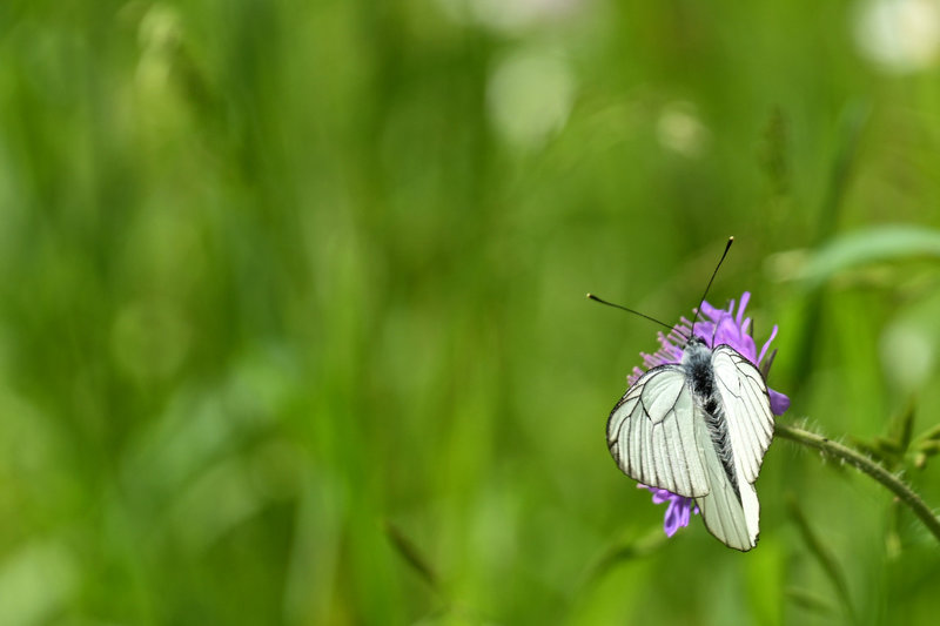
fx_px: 6526
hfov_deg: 8.2
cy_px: 313
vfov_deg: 5.5
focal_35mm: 250
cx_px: 470
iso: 125
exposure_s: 1/250
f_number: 8
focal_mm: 250
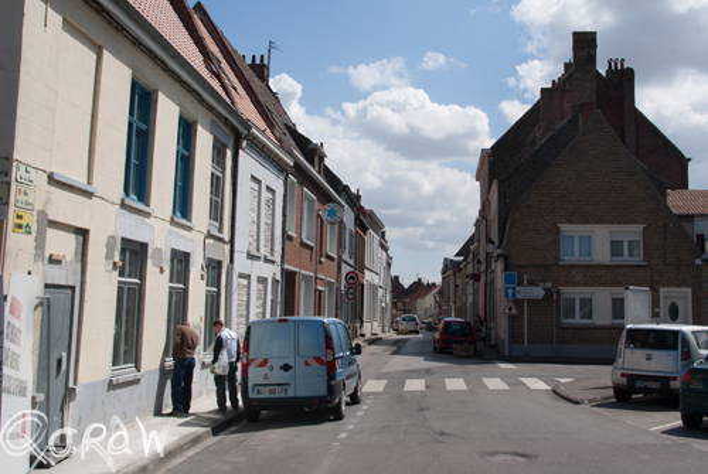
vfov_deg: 34.3
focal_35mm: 39
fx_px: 768
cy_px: 237
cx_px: 354
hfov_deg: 49.5
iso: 100
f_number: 11
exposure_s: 1/250
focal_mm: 26
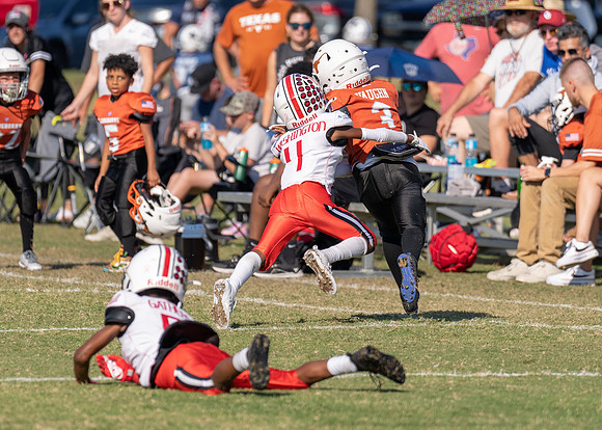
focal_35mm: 444
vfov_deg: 3.2
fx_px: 7589
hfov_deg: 4.5
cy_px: 188
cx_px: 317
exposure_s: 1/2000
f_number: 2.8
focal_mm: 200
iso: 100
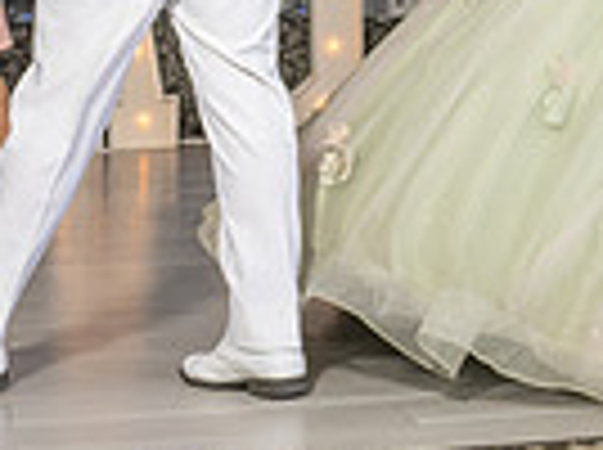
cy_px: -268
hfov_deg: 19.6
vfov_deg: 13.7
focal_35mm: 100
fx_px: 1739
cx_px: 392
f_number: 3.5
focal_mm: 24
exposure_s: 1/160
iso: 500
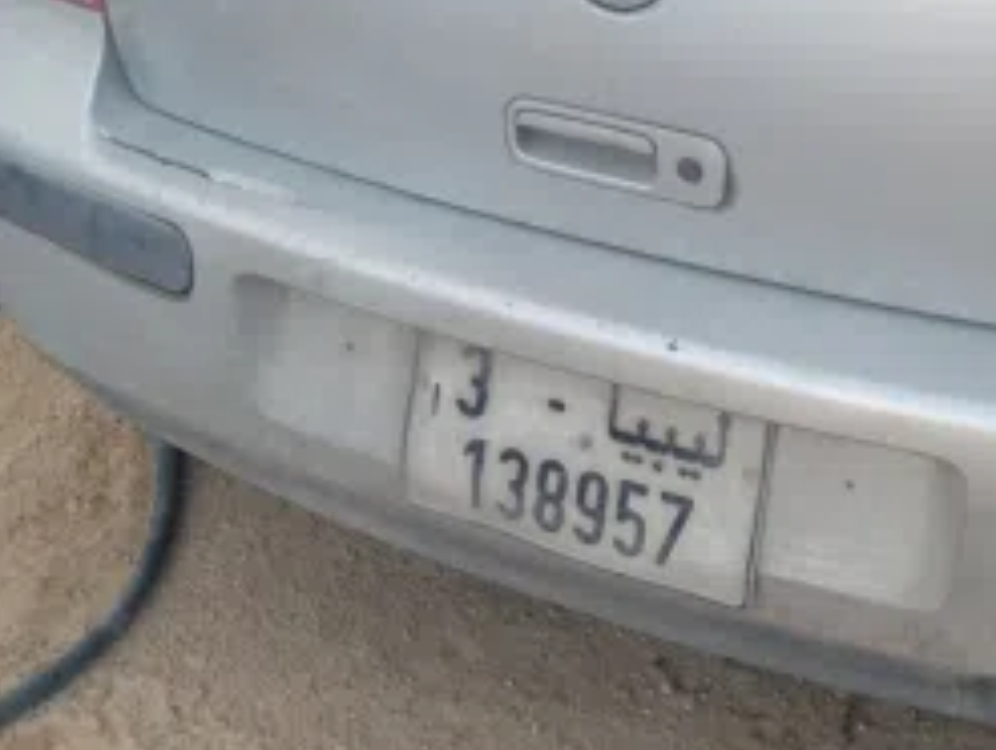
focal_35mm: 75
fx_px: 2161
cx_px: 629
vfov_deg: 19.2
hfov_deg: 25.9
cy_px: 28
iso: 50
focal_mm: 4.22
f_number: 1.8
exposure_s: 1/192
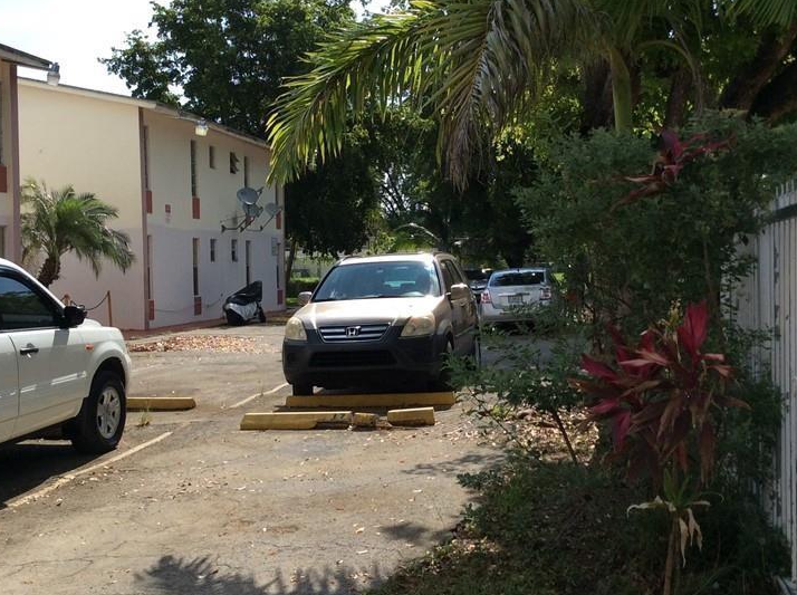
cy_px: 280
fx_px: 1057
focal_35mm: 46
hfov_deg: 41.3
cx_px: 398
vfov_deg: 31.4
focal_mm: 3.3
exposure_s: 1/1300
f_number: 2.4
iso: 32
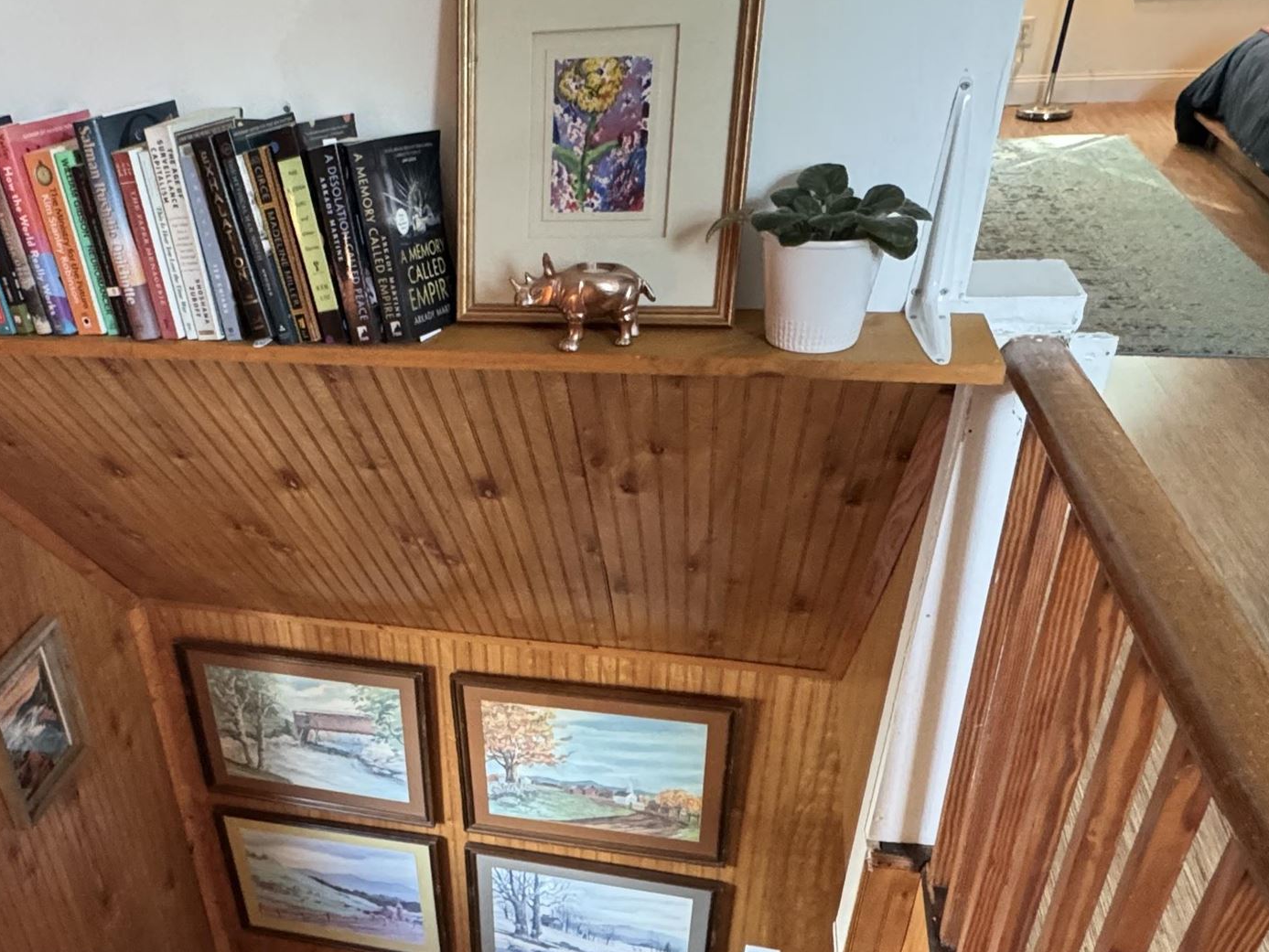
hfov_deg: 56.8
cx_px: 404
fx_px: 1137
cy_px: 667
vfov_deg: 44.5
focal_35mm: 31
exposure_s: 1/60
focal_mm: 2.22
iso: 640
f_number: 2.2
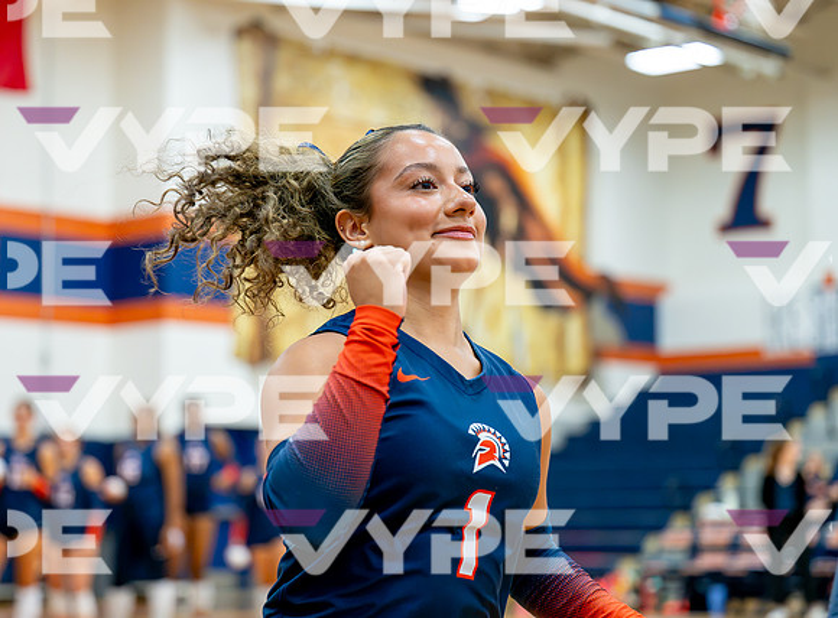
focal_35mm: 82
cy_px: 304
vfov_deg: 17.8
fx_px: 1970
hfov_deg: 24.0
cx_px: 352
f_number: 2.8
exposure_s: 1/800
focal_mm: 70
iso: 3200
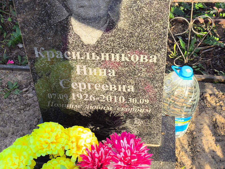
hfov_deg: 33.7
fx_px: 371
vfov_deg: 25.6
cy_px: 74
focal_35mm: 57
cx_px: 99
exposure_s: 1/569
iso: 50
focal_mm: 4.71
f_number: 1.7
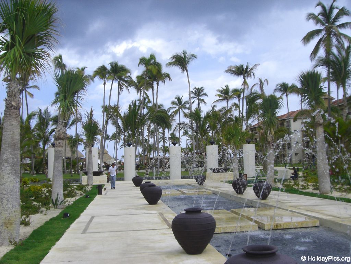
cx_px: 176
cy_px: 132
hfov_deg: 49.0
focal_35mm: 38
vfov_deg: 37.7
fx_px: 385
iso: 100
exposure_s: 1/200
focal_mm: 6.2
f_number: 8
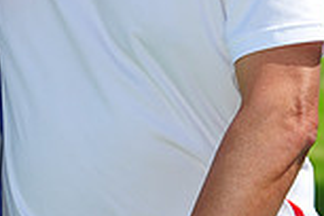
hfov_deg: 4.5
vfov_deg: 3.0
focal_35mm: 454
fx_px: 4086
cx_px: 15
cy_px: -110
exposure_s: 1/500
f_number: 6.3
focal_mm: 120
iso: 200
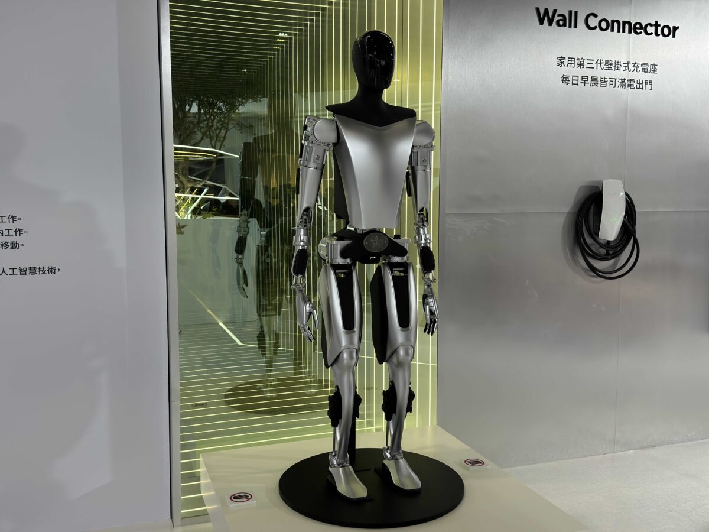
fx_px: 717
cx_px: 354
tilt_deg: -4.7
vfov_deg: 40.7
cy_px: 266
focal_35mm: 35
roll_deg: +0.3
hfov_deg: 52.6
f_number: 1.78
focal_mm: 6.86
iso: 100
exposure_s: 1/470
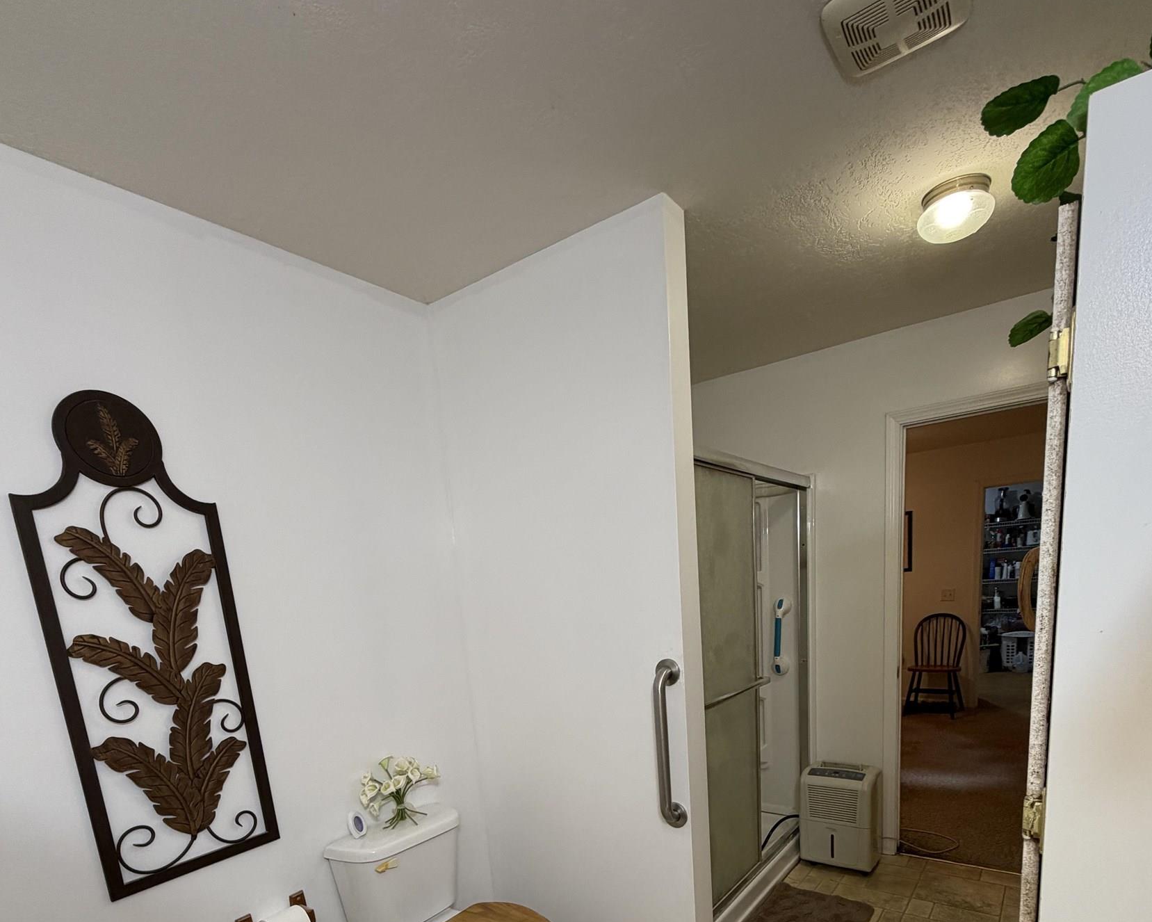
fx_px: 648
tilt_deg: -11.3
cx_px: 590
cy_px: 706
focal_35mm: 19
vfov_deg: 65.9
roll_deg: +4.2
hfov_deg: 83.3
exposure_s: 1/60
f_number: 2.2
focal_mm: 2.22
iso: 200
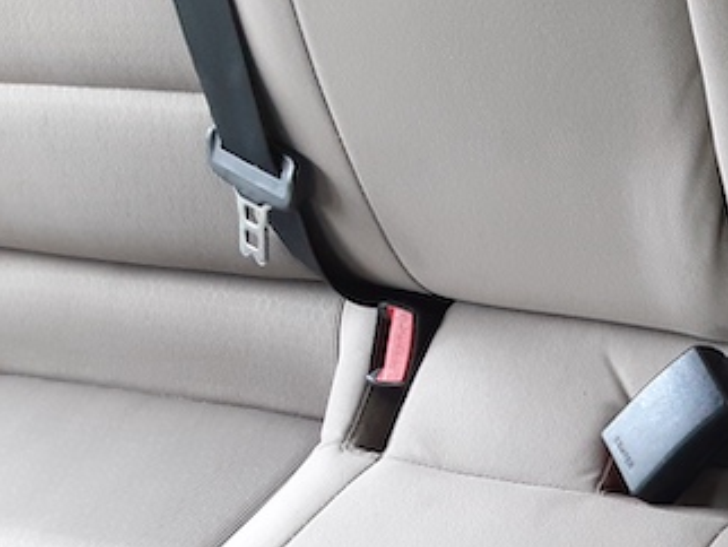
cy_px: 495
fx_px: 1410
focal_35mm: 67
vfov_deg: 21.5
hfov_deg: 25.6
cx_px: 902
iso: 160
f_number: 1.9
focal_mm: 2.91
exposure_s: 1/60
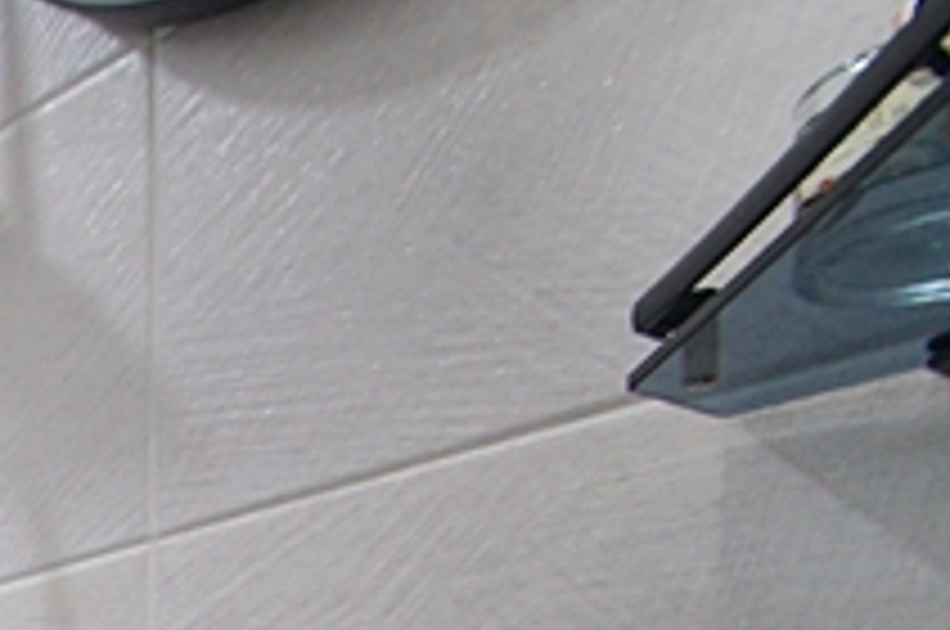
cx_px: -590
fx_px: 1502
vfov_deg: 20.3
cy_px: 954
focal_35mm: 57
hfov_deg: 24.3
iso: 800
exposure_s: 1/80
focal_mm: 10
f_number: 4
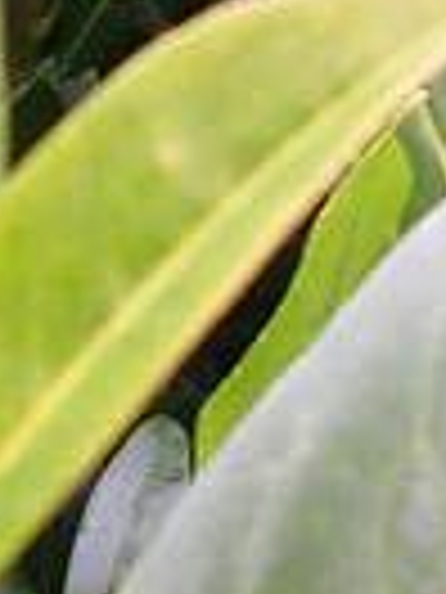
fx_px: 5051
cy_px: 846
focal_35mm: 294
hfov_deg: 5.0
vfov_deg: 6.7
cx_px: -469
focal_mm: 5.8
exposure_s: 1/43.6
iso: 50
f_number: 2.8
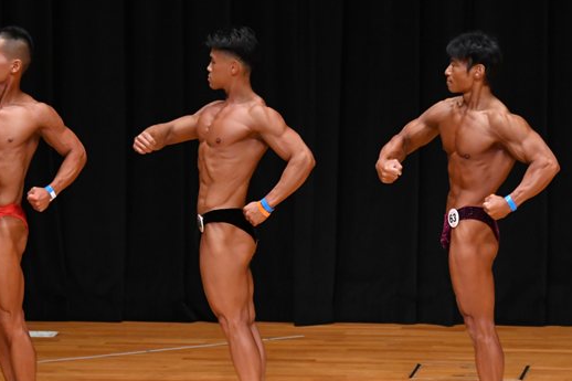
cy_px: 215
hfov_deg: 5.7
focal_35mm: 359
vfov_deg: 3.8
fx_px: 5702
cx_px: 185
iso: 3200
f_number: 5.6
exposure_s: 1/400
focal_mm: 160
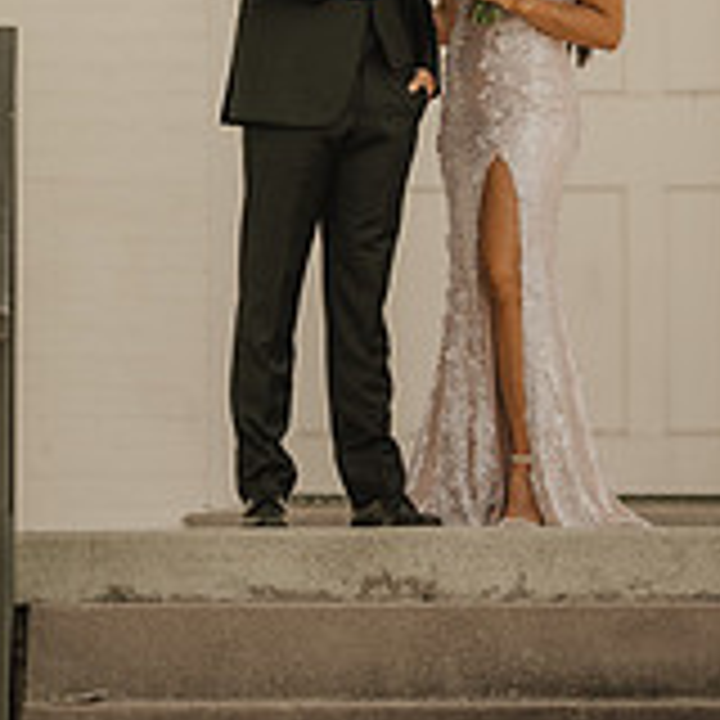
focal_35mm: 323
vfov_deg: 5.4
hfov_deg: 5.4
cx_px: 500
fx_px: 7601
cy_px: -47
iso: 64
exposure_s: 1/800
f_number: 1.4
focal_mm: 105
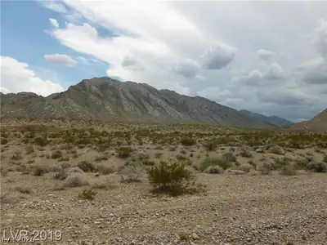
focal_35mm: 28
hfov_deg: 63.4
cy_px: 122
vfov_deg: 49.7
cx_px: 164
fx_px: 265
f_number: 10
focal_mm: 5
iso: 100
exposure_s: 1/160
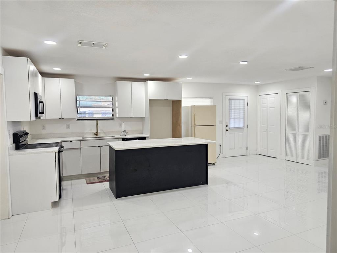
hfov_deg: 73.9
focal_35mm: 23
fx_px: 224
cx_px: 168
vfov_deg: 58.9
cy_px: 126
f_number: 1.7
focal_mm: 6.3
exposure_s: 1/120
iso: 100
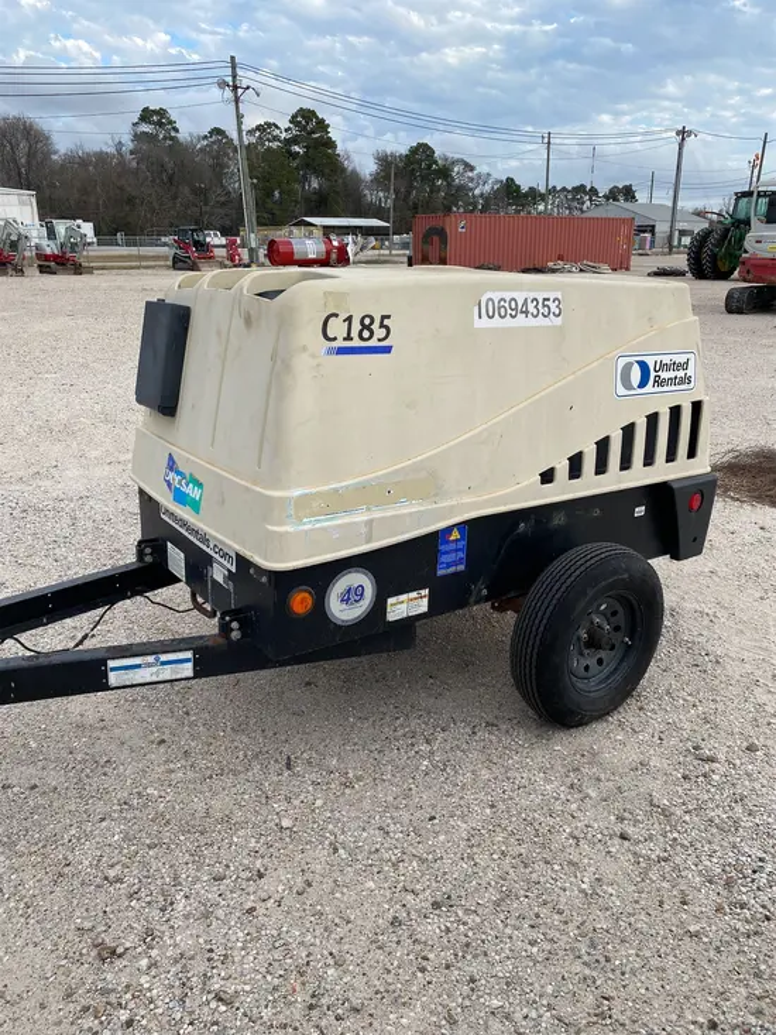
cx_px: 388
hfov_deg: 53.1
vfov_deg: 67.3
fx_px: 777
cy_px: 518
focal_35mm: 26
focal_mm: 4.25
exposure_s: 1/782
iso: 32
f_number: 1.8
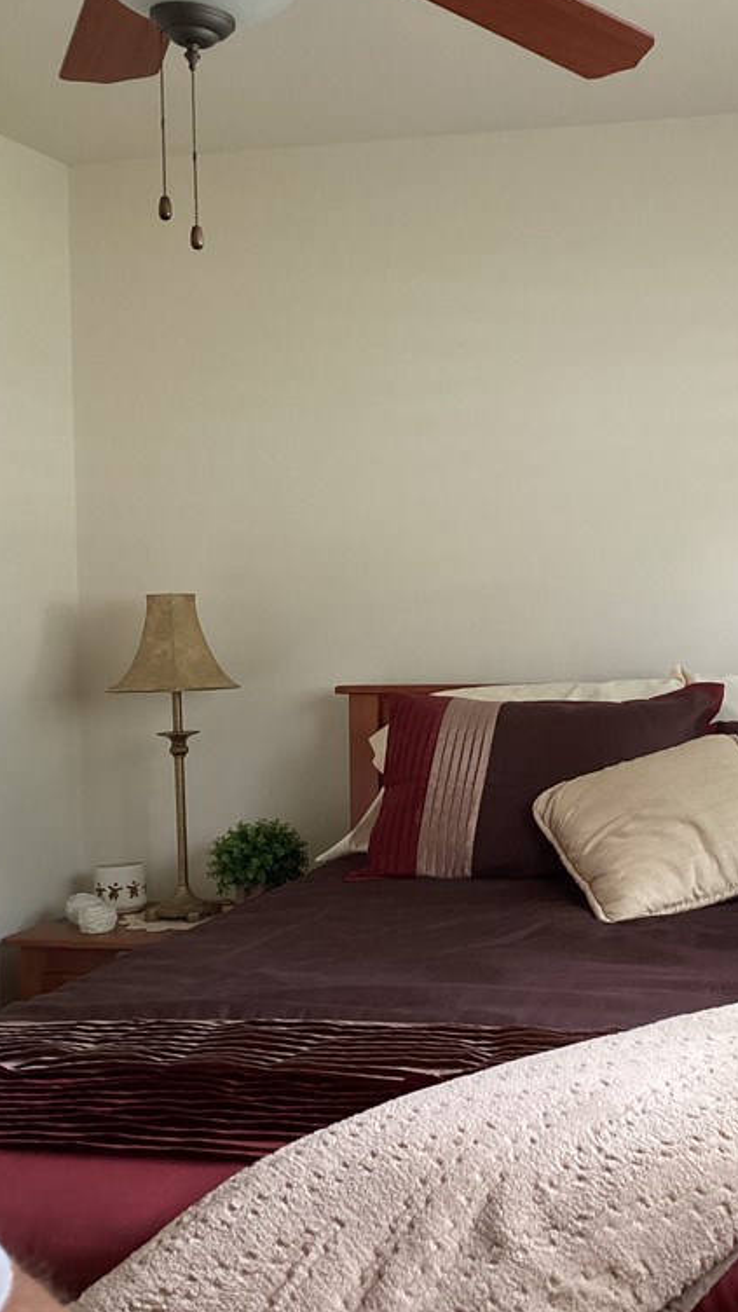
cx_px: 691
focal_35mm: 46
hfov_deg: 25.0
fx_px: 1600
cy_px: 646
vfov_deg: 44.6
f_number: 2.4
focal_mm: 3.3
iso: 250
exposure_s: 1/60
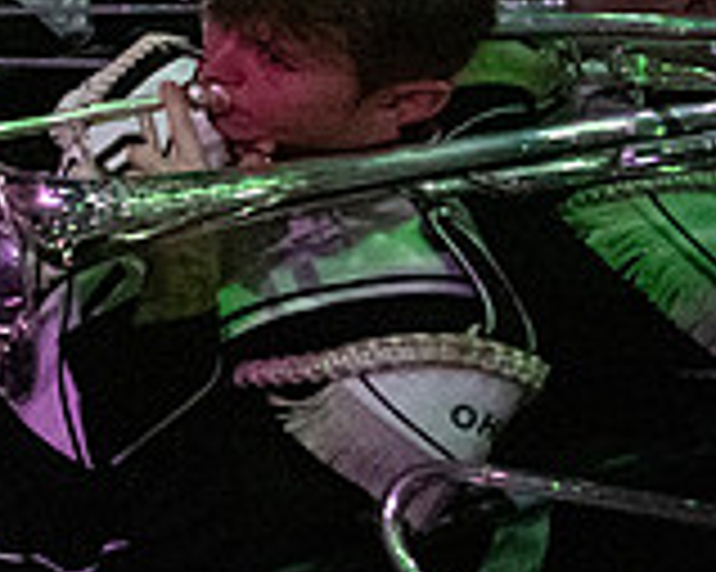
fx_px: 1017
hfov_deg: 24.1
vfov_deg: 28.2
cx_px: -491
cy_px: -79
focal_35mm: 48
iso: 25600
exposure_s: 1/400
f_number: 4
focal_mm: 14
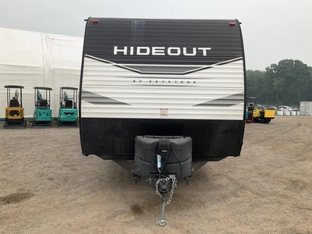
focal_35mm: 29
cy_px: 117
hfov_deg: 61.7
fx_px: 261
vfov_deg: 48.2
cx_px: 156
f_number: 1.8
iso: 25
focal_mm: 3
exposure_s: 1/1786
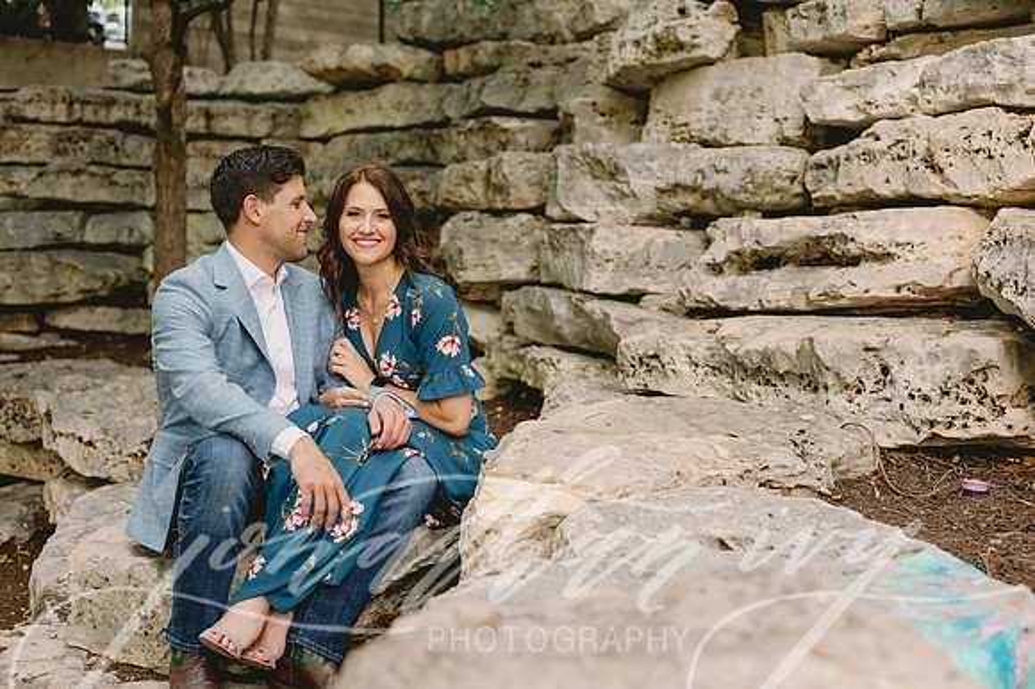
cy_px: 344
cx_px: 518
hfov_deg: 39.6
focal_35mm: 50
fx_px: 1437
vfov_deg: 27.0
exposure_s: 1/250
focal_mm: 50
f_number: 2.8
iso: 200
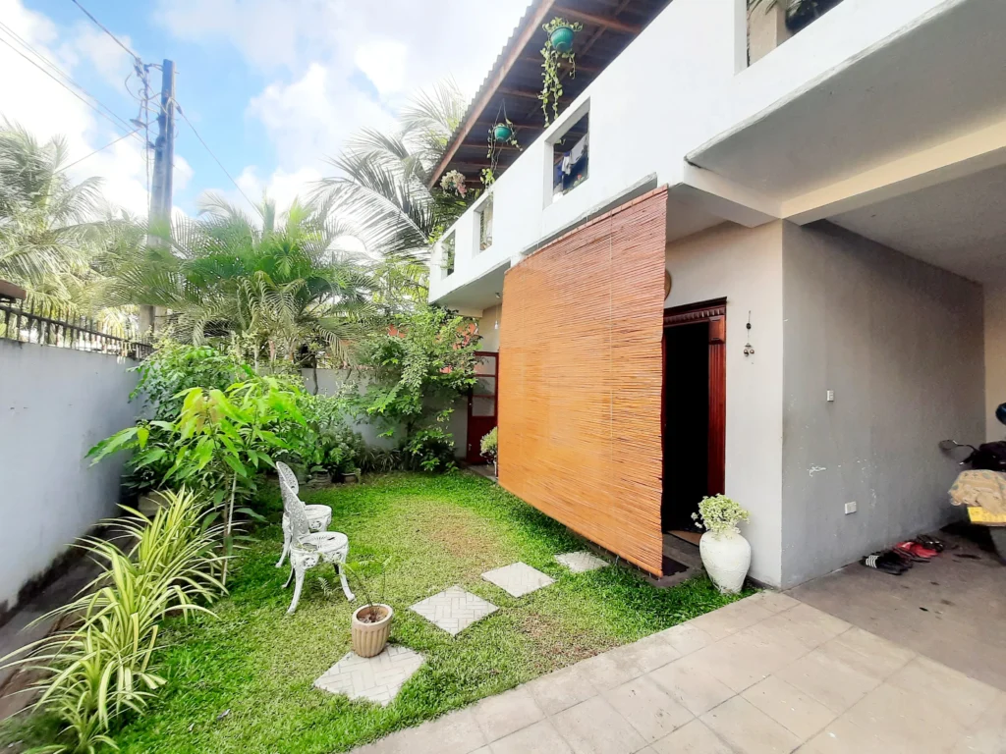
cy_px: 377
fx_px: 378
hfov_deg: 106.2
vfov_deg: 89.9
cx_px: 503
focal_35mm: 13
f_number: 2.2
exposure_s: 1/169
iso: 40
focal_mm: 1.42
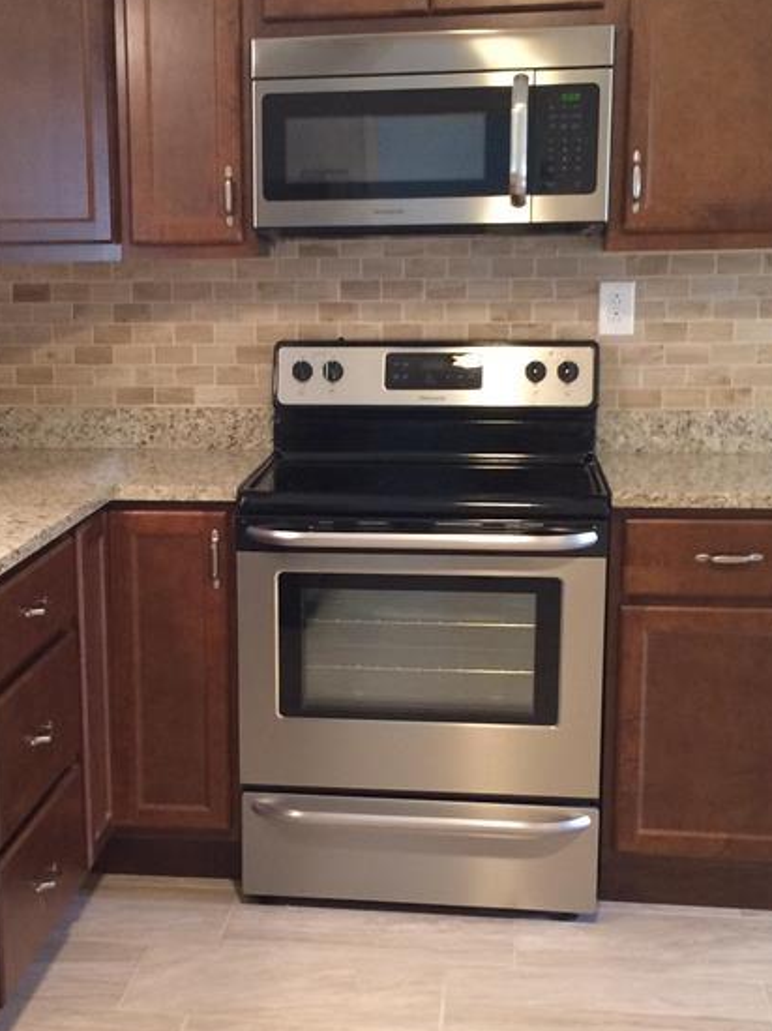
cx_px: 229
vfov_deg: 35.5
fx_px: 1607
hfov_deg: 26.8
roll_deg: +0.2
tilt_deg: -12.7
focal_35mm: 54
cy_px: 574
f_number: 2.2
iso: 160
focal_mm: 4.15
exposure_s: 1/30
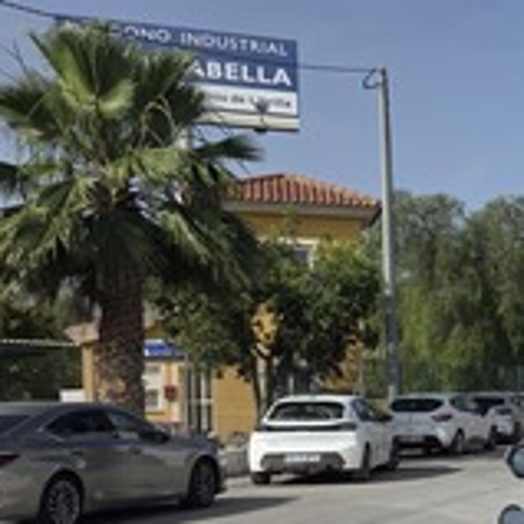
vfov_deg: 24.2
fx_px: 1199
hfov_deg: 19.7
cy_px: 425
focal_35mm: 70
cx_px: 885
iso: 80
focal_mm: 6.3
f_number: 1.7
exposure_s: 1/7626
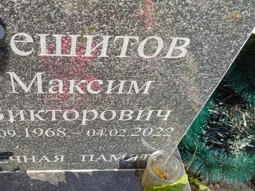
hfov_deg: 52.8
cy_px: 90
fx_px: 250
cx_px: 83
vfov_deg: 41.8
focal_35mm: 34
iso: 112
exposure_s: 1/331
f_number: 1.69
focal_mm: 4.76
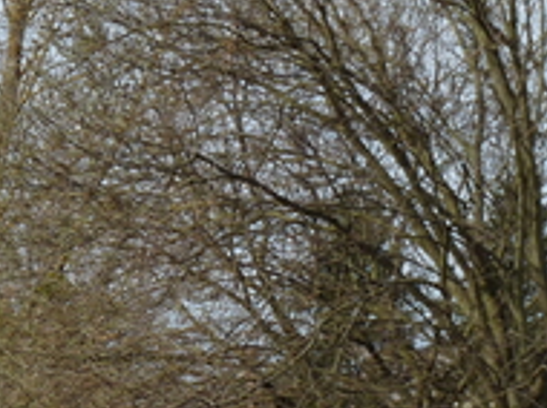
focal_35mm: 243
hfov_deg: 8.0
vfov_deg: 6.1
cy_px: 451
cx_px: -245
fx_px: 3835
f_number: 5.6
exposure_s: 1/250
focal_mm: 12.8
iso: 100
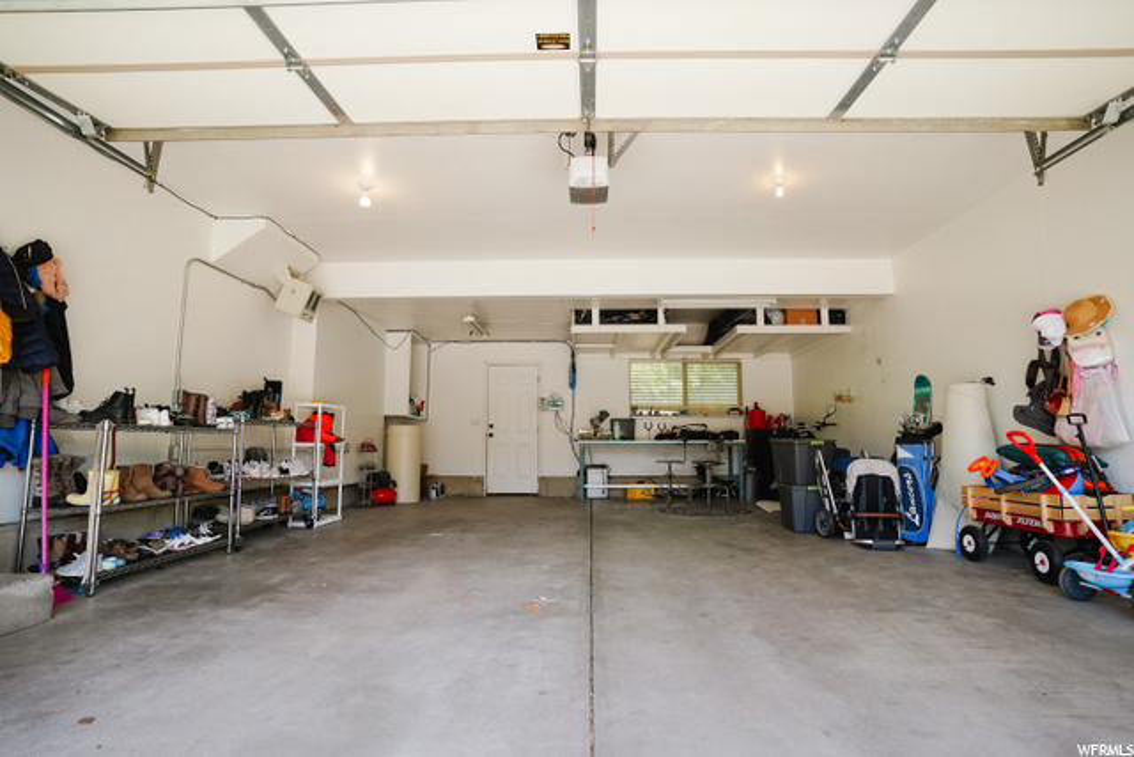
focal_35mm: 17
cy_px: 378
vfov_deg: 70.5
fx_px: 536
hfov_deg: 93.3
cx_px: 567
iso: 100
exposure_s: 1/200
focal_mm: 17
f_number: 2.8
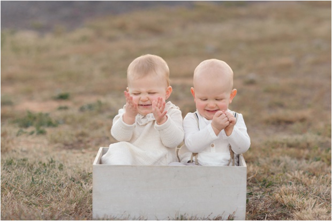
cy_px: 110
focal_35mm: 135
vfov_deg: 10.2
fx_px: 1245
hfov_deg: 15.2
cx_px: 166
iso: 640
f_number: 3.2
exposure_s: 1/250
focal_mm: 135
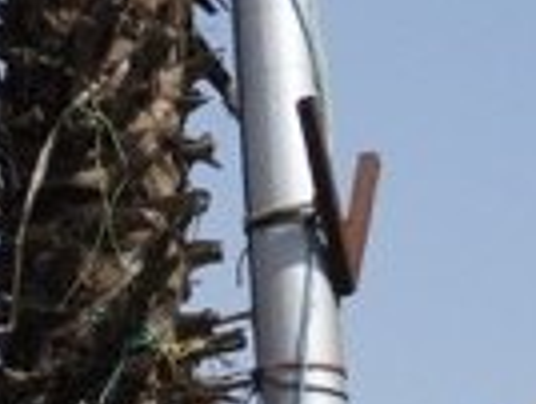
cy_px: 756
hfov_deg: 5.8
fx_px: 5181
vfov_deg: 4.4
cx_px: -596
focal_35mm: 334
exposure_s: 1/1000
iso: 100
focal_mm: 12.5
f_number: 4.5
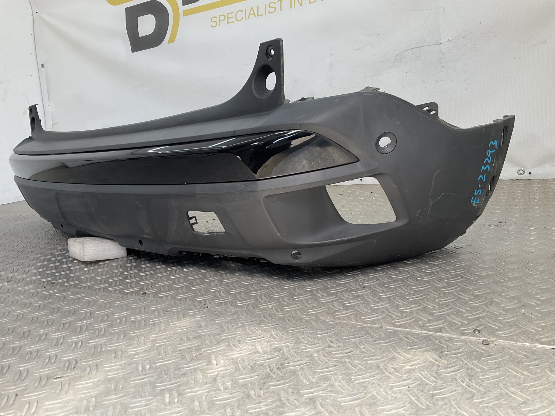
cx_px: 278
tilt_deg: -12.5
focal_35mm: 29
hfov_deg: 61.7
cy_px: 208
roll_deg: +5.5
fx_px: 465
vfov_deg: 48.2
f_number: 1.8
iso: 16
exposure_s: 1/182
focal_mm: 3
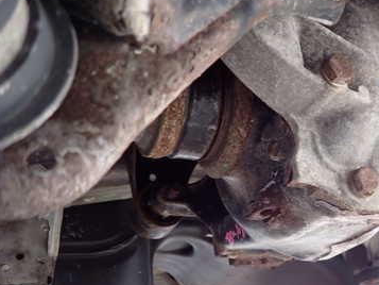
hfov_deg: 42.3
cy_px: 189
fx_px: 460
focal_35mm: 42
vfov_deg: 34.1
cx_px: 315
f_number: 2
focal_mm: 4.5
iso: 200
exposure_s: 1/30
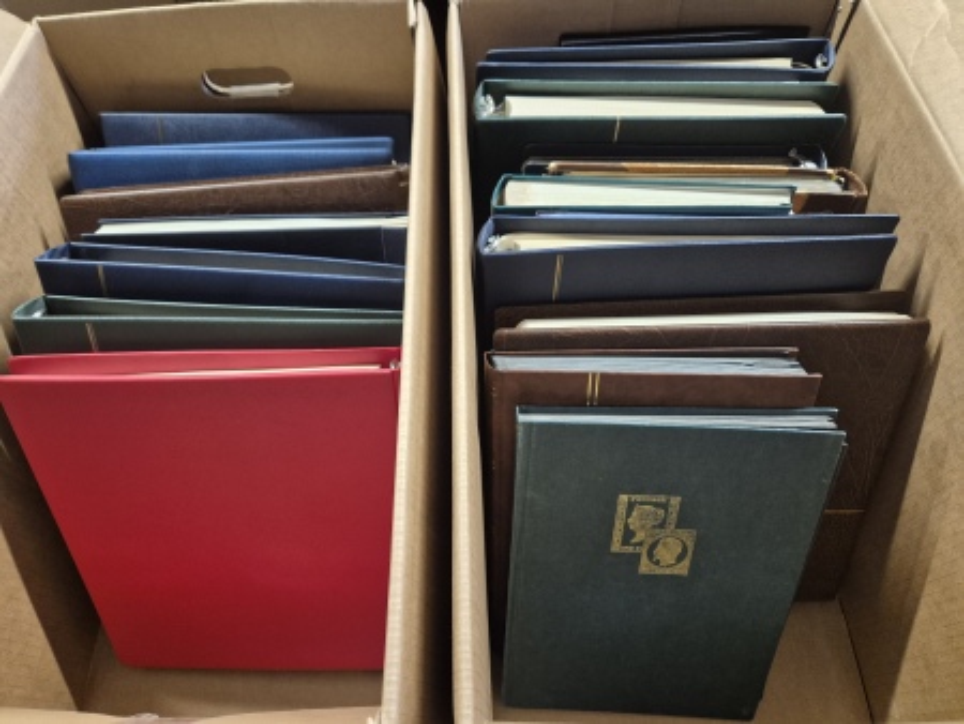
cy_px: 362
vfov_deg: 58.9
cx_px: 482
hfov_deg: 73.9
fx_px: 641
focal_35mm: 23
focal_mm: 5.4
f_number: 1.8
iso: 800
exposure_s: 1/100
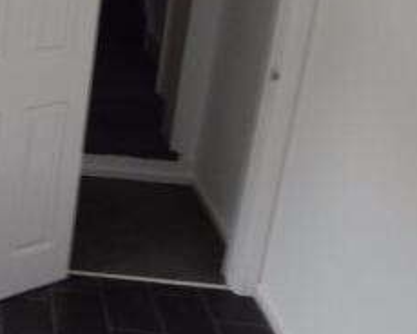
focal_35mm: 57
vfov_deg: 25.7
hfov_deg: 28.6
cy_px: 26
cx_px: -86
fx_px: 703
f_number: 3
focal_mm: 4
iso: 180
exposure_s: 1/30
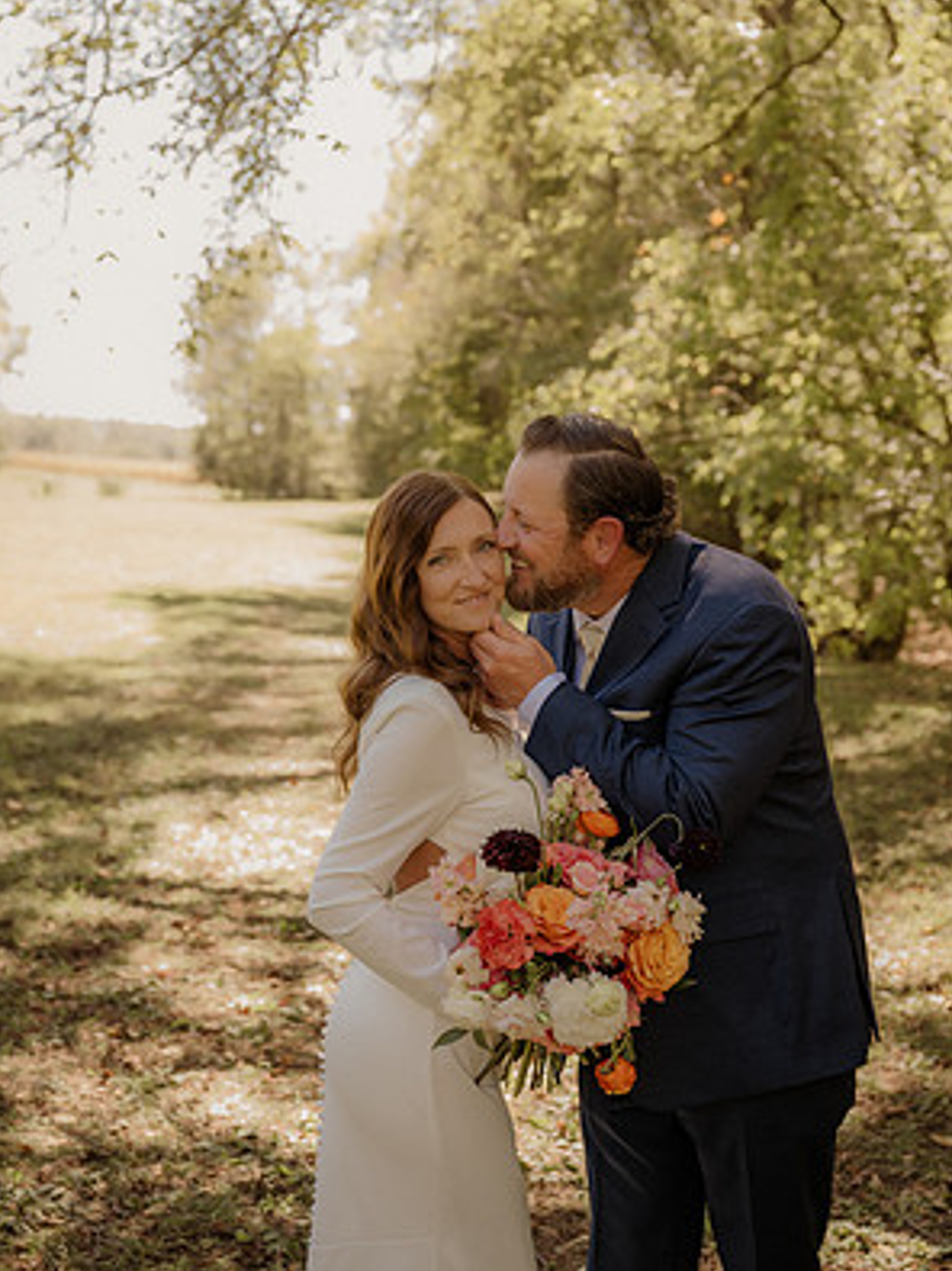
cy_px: 582
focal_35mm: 46
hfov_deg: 31.5
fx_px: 1688
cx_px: 473
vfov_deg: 41.2
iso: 400
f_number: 3.5
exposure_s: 1/320
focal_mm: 42
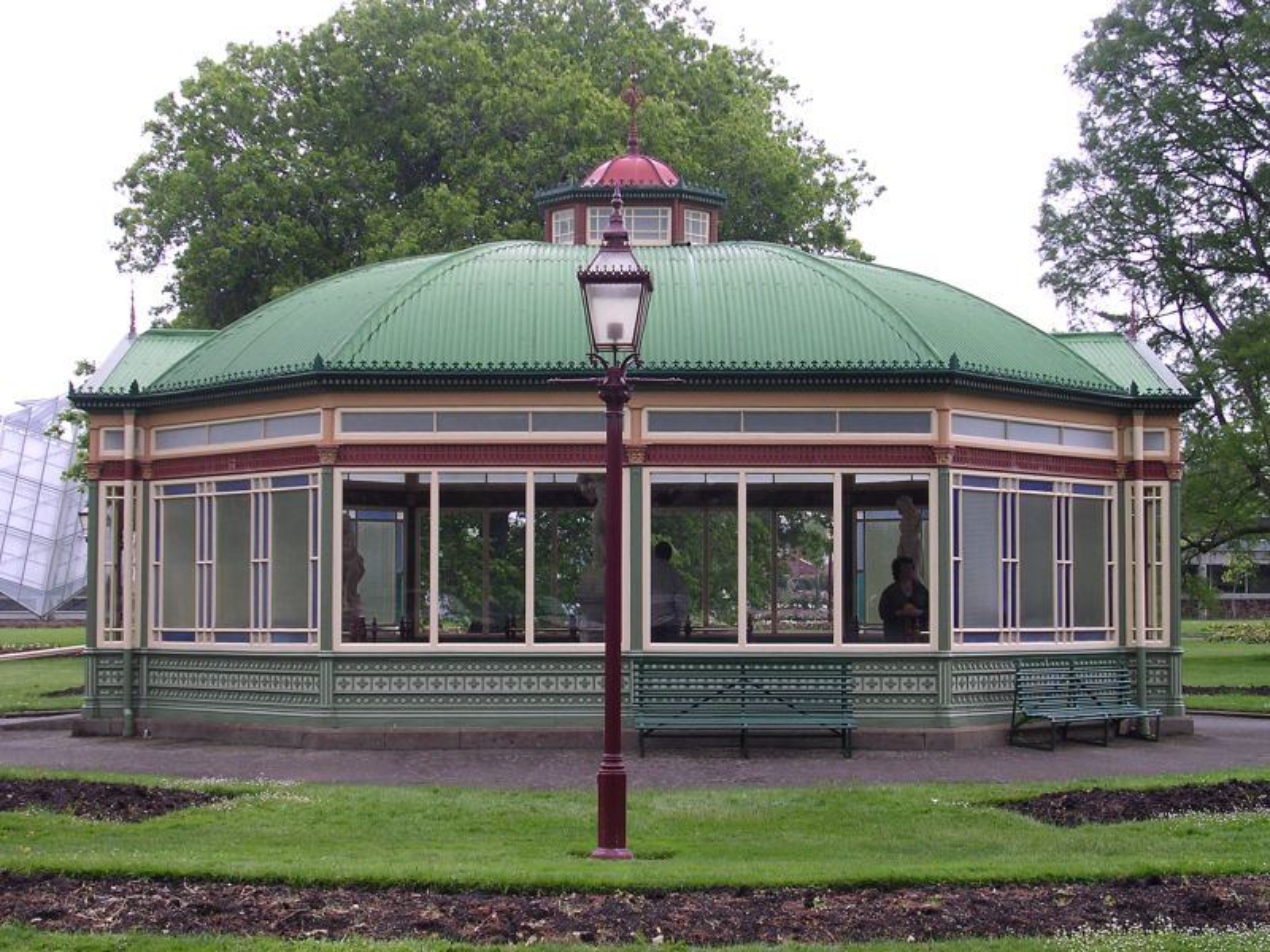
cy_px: 476
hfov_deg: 32.2
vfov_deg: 24.4
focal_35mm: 60
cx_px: 635
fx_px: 2201
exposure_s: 1/65.9
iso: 100
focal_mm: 9.1
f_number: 3.4
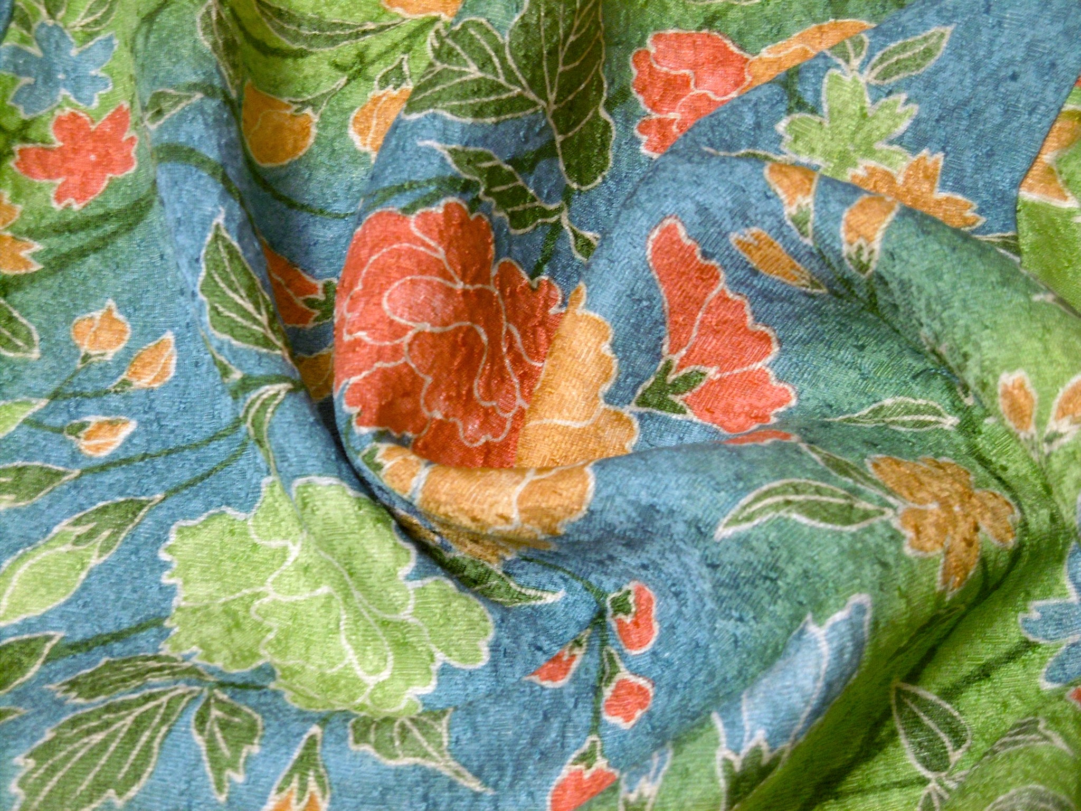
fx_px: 2811
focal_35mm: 90
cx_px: 540
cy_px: 406
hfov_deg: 21.8
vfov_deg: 16.4
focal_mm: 16.2
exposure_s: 1/15
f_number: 4.7
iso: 200
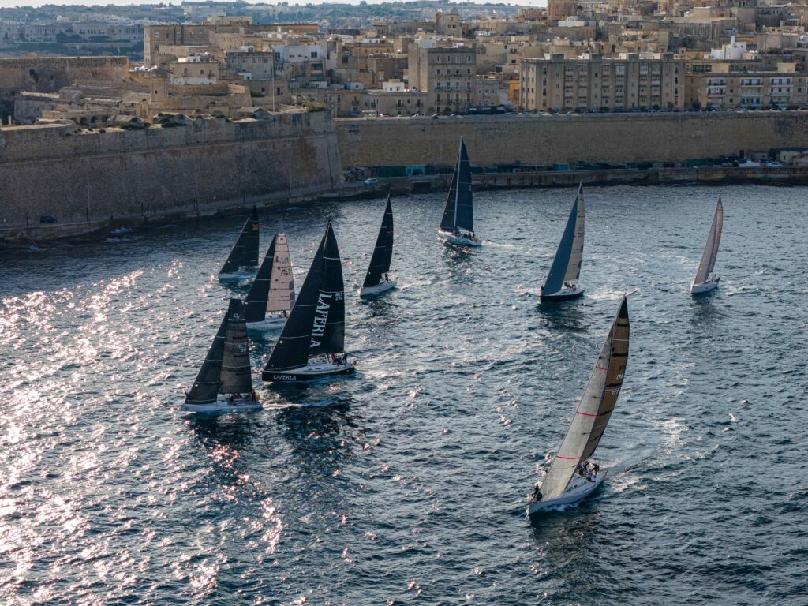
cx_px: 404
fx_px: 1634
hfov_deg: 27.8
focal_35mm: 70
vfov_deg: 21.0
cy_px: 303
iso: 200
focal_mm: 19.4
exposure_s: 1/1600
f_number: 2.8
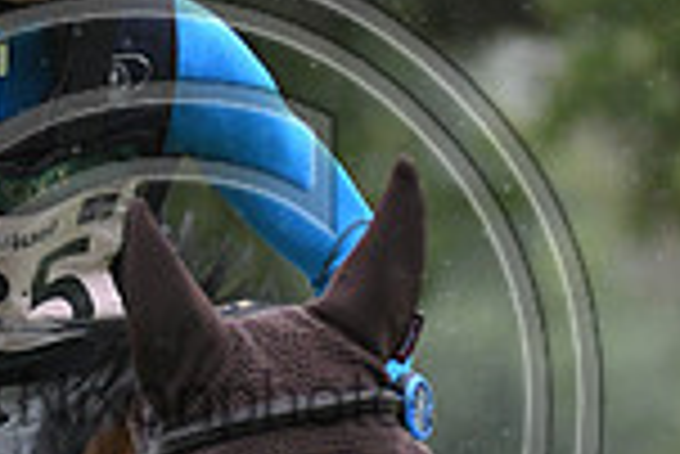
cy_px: 339
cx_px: 86
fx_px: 21724
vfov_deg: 1.2
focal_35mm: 1149
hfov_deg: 1.8
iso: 1800
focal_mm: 200
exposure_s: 1/1250
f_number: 4.5
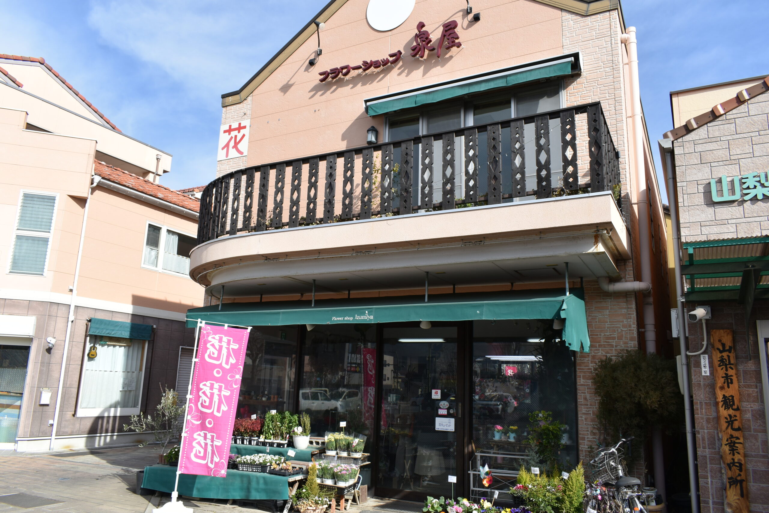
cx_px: 384
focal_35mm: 27
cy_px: 256
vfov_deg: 47.9
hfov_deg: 67.4
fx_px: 577
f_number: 8
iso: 140
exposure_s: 1/250
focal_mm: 18
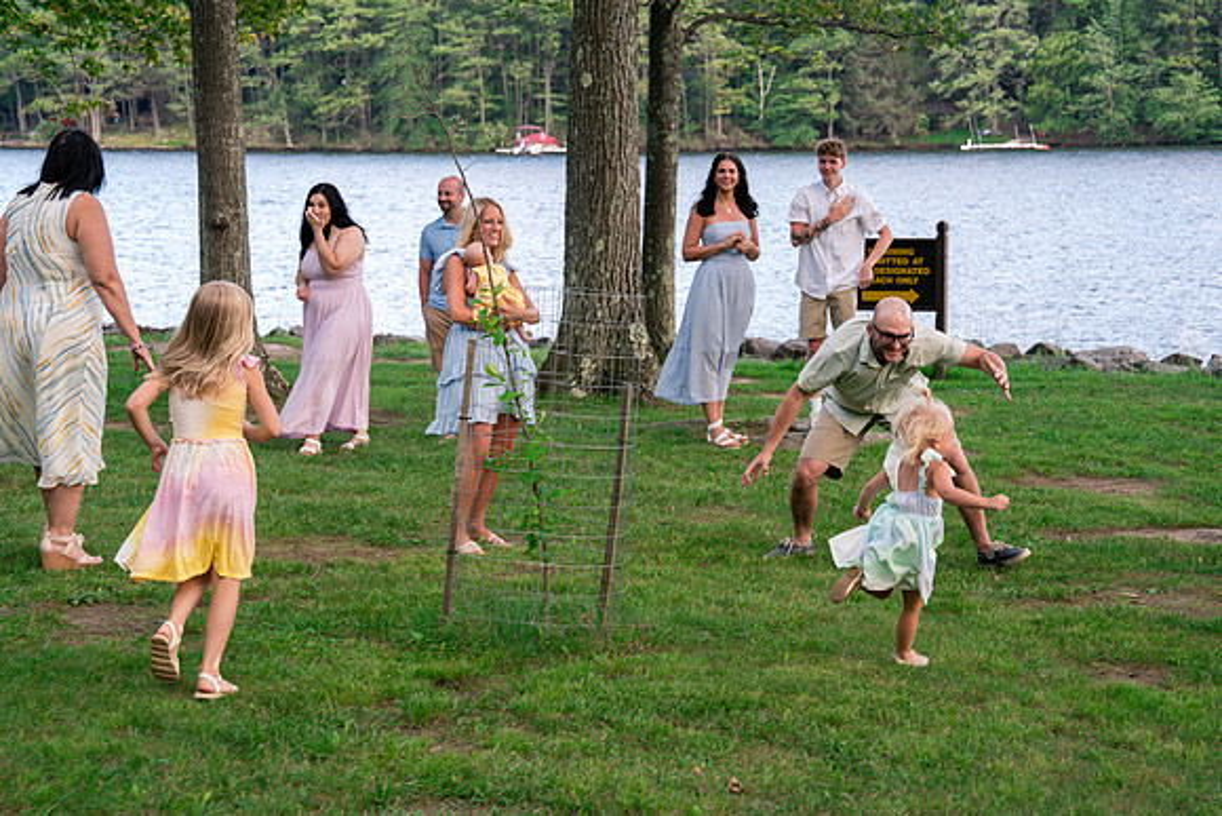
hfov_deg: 27.5
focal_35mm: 74
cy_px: 408
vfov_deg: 18.5
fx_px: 2500
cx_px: 623
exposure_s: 1/200
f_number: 5.6
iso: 640
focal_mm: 70
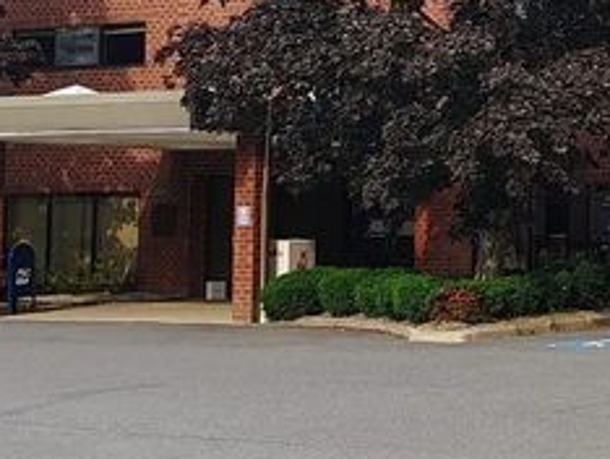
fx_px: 1852
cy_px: 22
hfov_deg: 17.6
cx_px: 785
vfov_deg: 14.0
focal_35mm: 105
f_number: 1.8
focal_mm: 5.56
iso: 100
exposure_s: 1/448
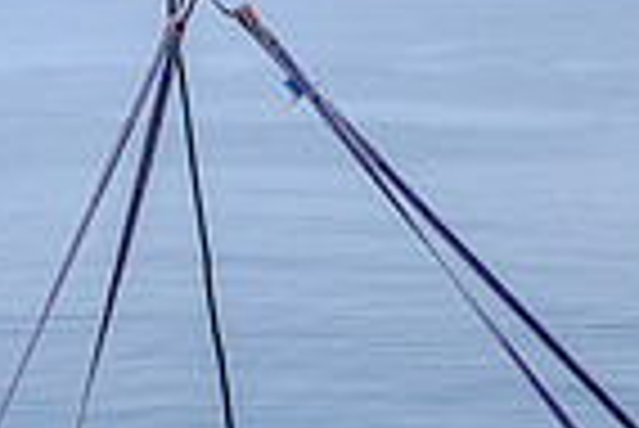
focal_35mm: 102
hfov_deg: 19.7
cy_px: 592
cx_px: 558
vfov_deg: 12.9
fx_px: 1812
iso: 400
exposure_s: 1/200
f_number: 6.3
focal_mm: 24
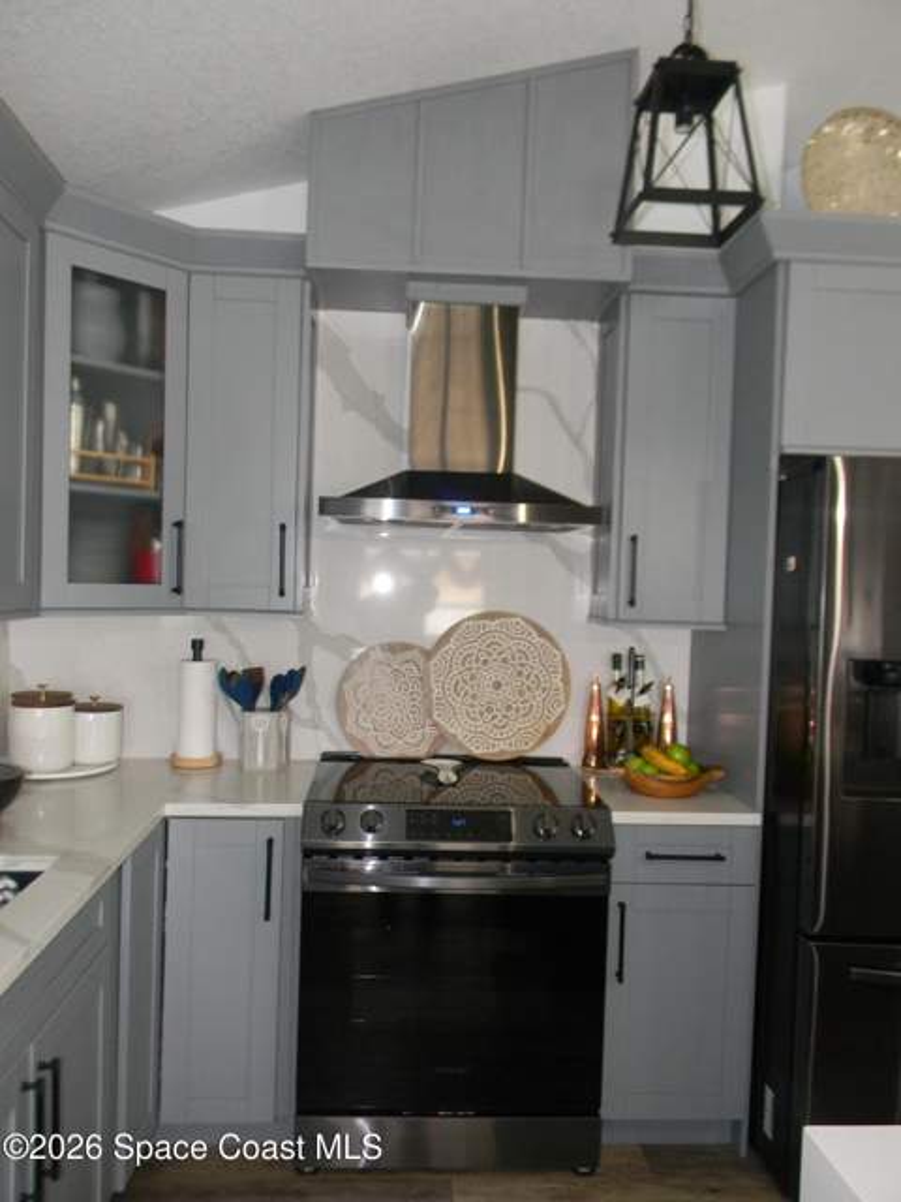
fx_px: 972
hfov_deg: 49.7
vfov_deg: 63.4
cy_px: 601
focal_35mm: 28
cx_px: 450
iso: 200
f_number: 3.5
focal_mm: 5
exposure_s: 1/26
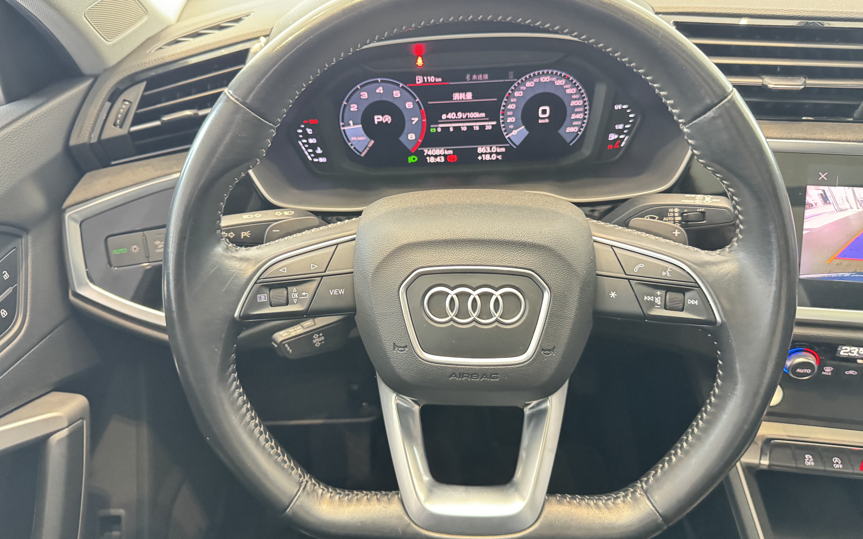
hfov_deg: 70.4
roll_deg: +3.5
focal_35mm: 26
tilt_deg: -34.7
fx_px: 612
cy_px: 233
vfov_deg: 47.5
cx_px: 431
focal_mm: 6.76
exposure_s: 1/25
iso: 1000
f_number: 1.78
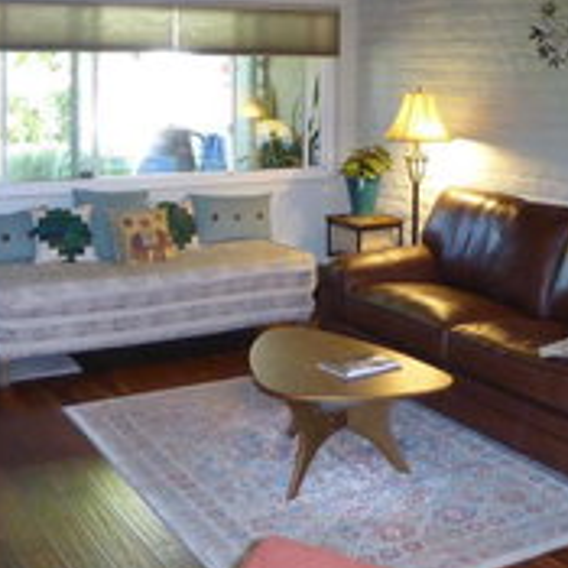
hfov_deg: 31.6
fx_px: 1002
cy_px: 123
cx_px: 339
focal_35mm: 54
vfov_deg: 30.9
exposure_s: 1/60
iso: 800
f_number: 3.3
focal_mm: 4.3
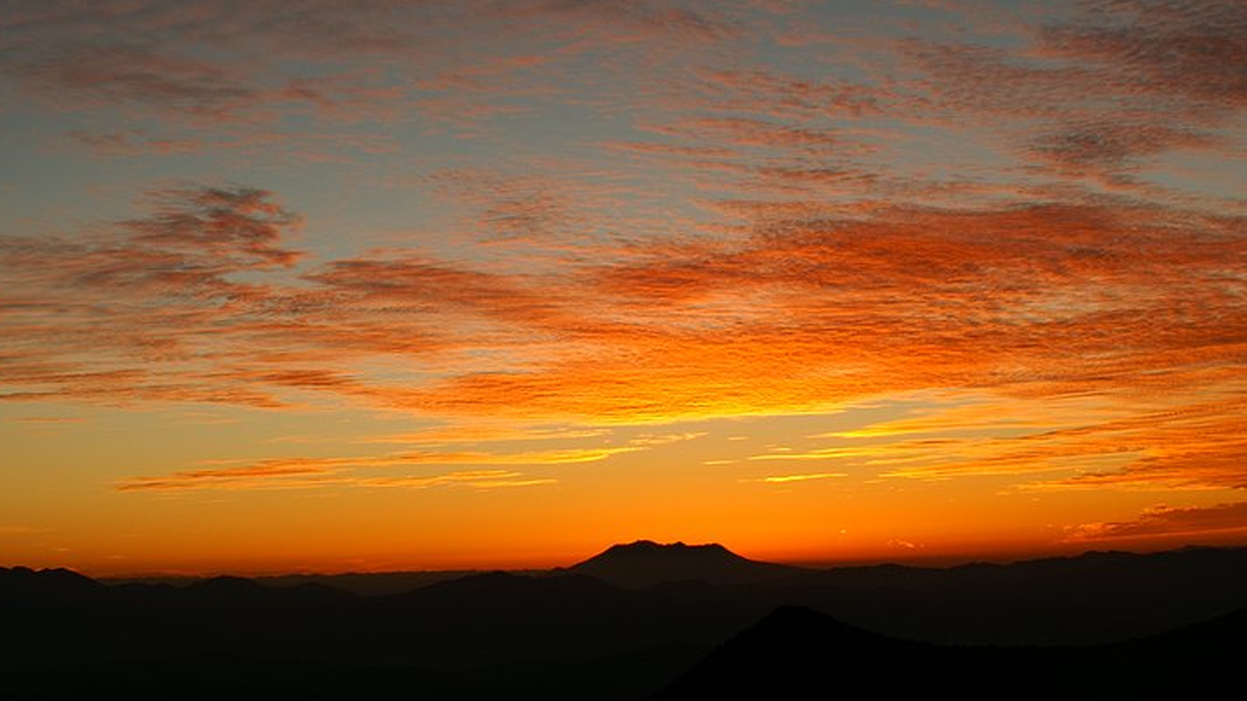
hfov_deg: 31.4
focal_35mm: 67
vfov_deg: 17.8
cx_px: 669
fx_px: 2215
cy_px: 115
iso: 100
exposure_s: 1/80
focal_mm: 30
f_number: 8
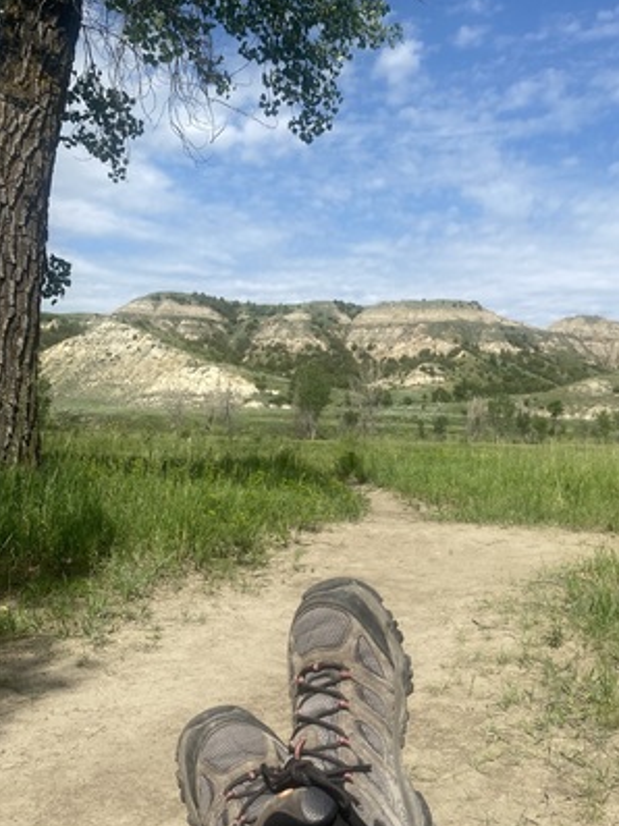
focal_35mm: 34
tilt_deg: -0.7
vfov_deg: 53.8
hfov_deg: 41.3
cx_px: 401
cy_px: 467
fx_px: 812
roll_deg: -1.2
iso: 32
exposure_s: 1/3731
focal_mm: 4.25
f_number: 1.8
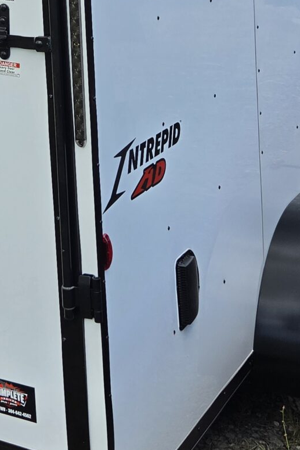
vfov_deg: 24.5
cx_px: 45
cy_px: 2
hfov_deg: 17.1
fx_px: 987
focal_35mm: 79
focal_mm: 5.4
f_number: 1.8
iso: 80
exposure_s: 1/4558
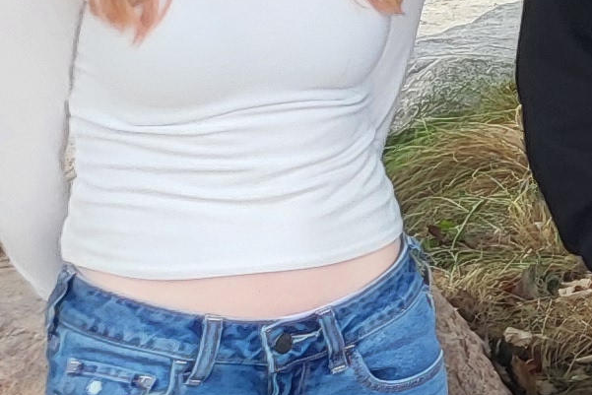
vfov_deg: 7.6
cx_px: 1749
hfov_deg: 9.2
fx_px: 2961
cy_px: 95
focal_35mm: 180
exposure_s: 1/328
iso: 40
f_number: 1.8
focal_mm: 5.4
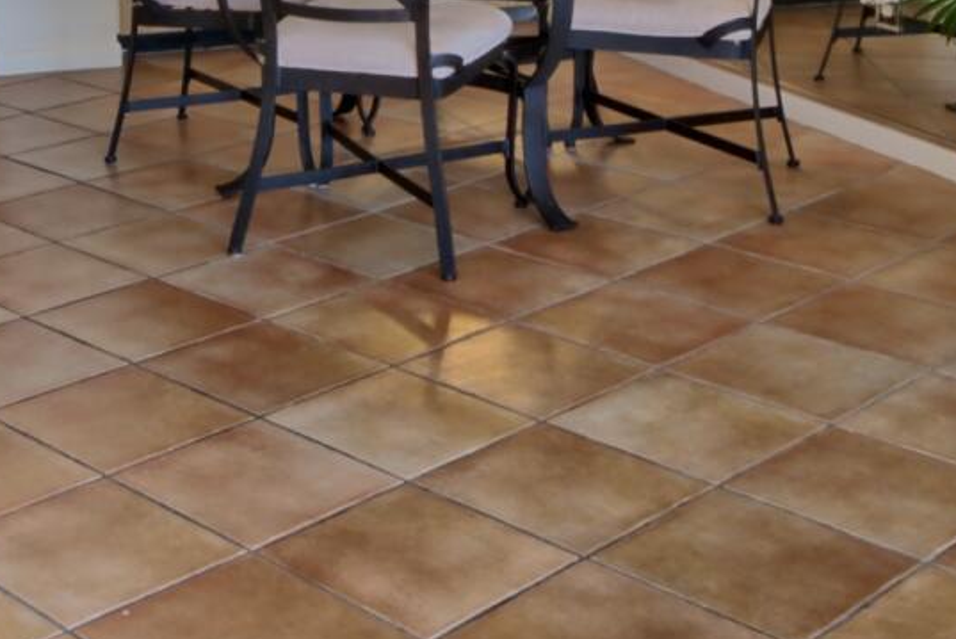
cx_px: 141
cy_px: -75
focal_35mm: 67
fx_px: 1781
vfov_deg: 19.4
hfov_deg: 29.1
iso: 200
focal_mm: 12
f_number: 19
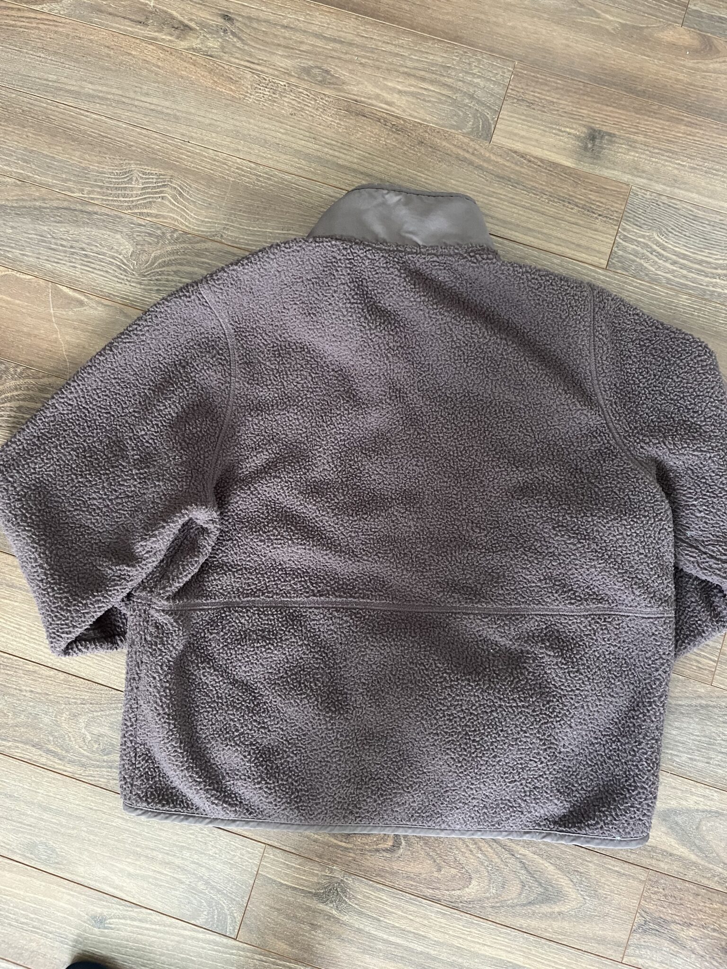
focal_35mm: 26
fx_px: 728
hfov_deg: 53.1
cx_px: 364
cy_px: 484
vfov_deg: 67.3
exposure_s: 1/60
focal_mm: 5.1
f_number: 1.6
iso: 320
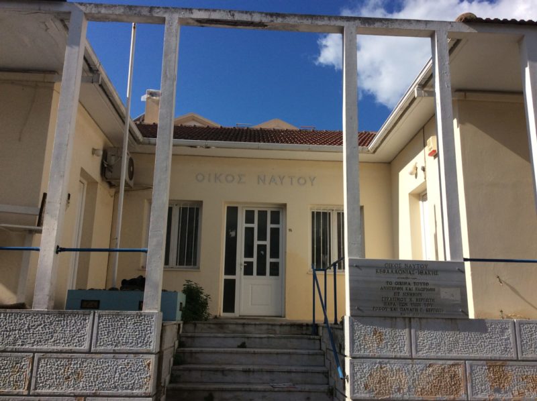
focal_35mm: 32
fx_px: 496
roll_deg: +0.0
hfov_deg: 56.9
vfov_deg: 44.1
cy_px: 200
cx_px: 268
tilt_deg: +12.6
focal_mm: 3.3
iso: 32
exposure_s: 1/2045
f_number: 2.4
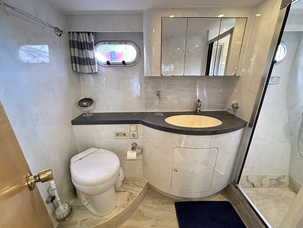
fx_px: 123
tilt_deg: -18.1
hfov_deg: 102.1
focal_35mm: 14
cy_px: 114
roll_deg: +0.0
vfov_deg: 85.7
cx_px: 152
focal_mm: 2.22
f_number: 2.2
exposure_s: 1/50
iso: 1250
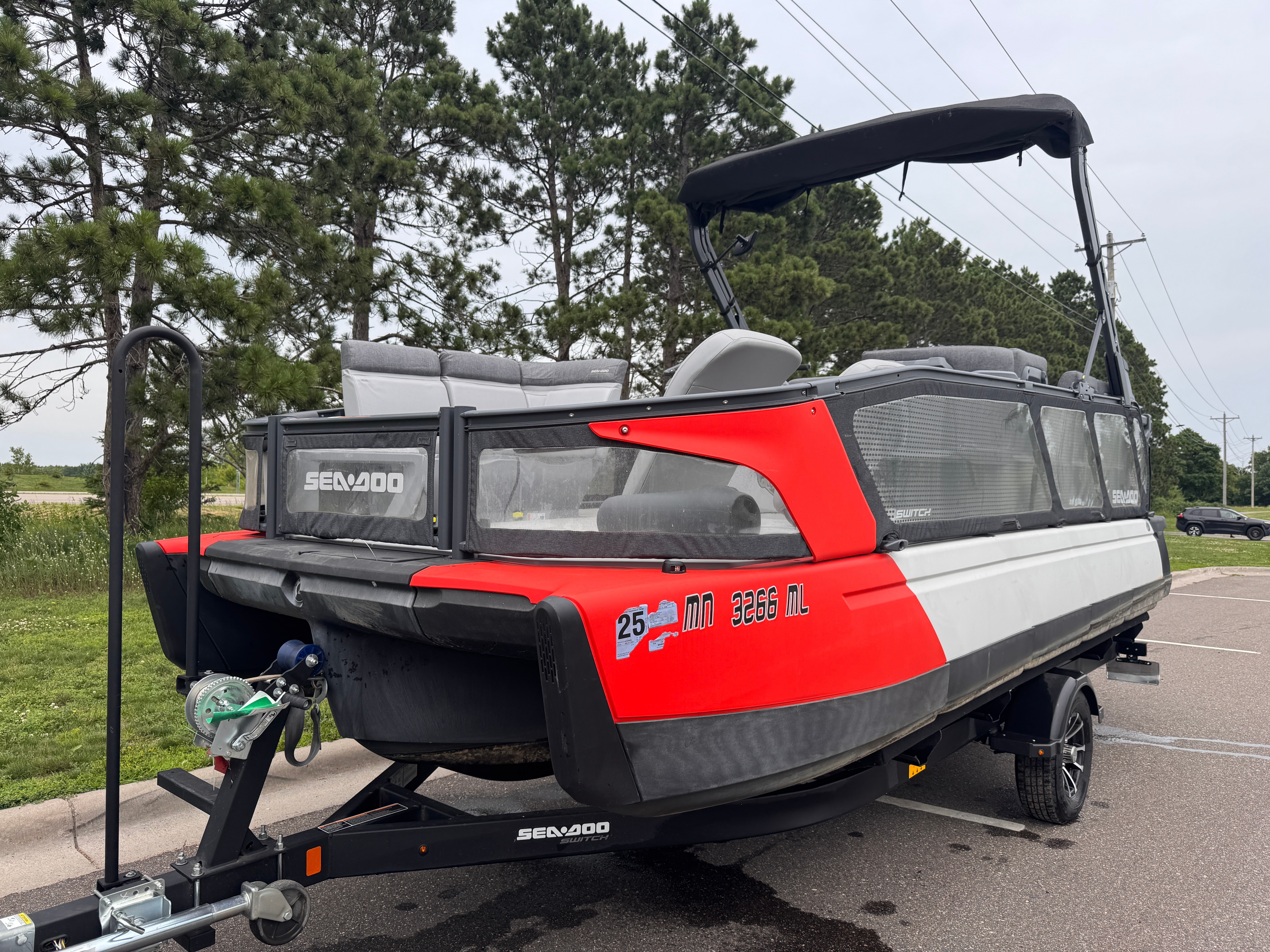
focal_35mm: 24
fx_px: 881
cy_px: 476
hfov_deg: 71.6
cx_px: 635
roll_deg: -0.8
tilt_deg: +1.5
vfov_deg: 56.8
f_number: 1.78
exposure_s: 1/1678
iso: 80
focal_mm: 6.76
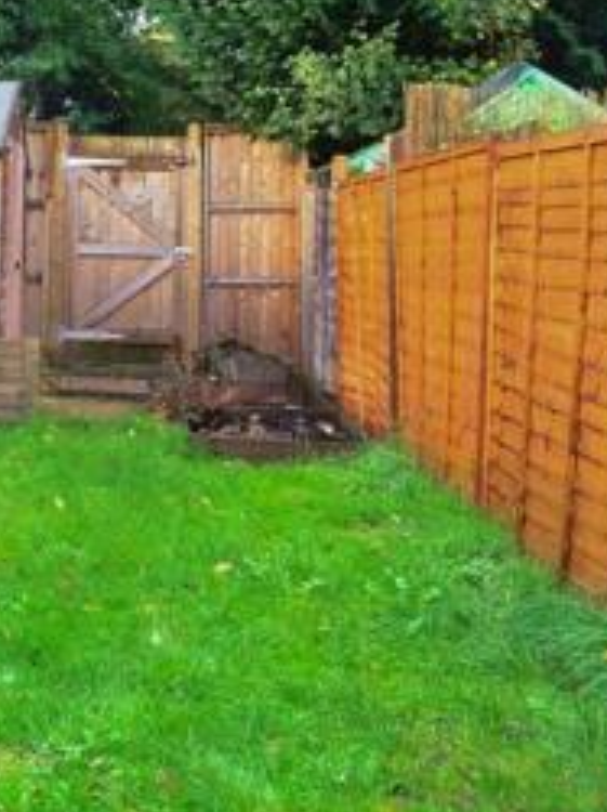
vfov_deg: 28.0
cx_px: -409
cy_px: 172
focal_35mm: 68
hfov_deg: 18.1
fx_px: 1593
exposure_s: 1/3
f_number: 14
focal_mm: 18
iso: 200
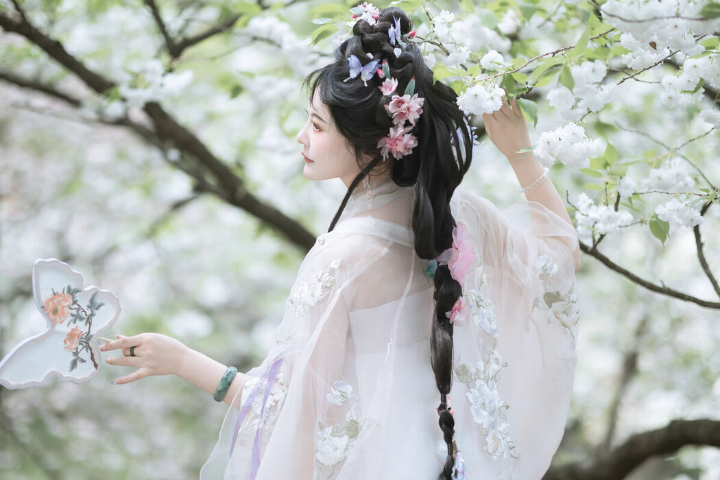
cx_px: 360
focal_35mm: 85
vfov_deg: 16.1
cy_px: 240
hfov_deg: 23.9
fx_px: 1700
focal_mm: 85
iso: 100
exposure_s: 1/640
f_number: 1.8
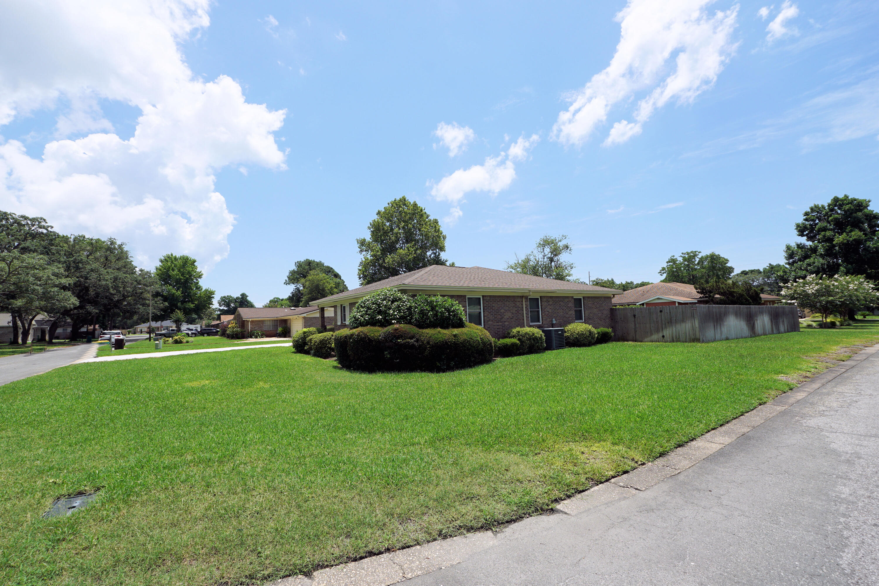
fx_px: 366
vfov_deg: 77.3
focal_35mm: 15
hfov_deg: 100.4
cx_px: 440
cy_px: 293
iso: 100
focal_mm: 10
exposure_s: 1/320
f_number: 8
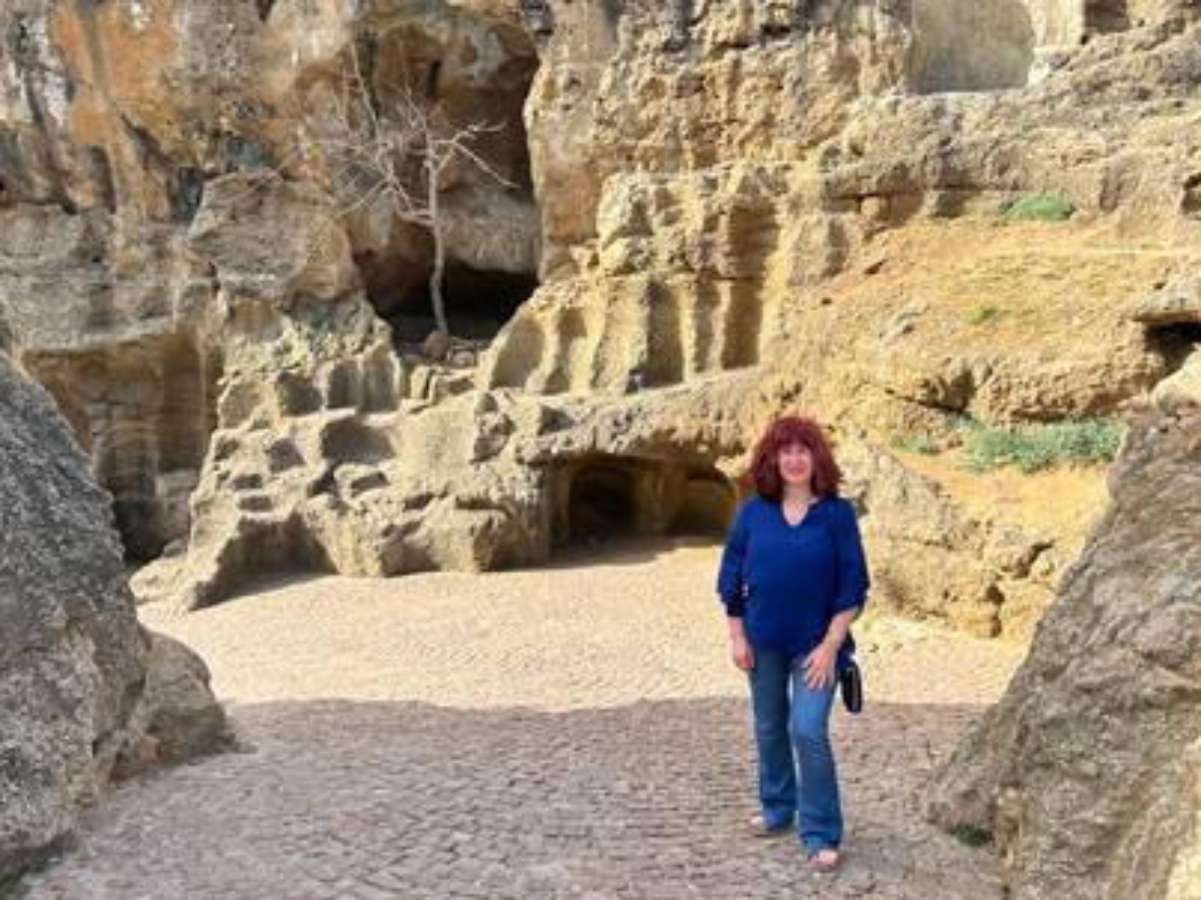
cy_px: 441
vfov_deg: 45.4
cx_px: 522
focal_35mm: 31
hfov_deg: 58.2
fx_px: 1075
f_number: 1.5
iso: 50
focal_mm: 5.7
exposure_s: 1/1698
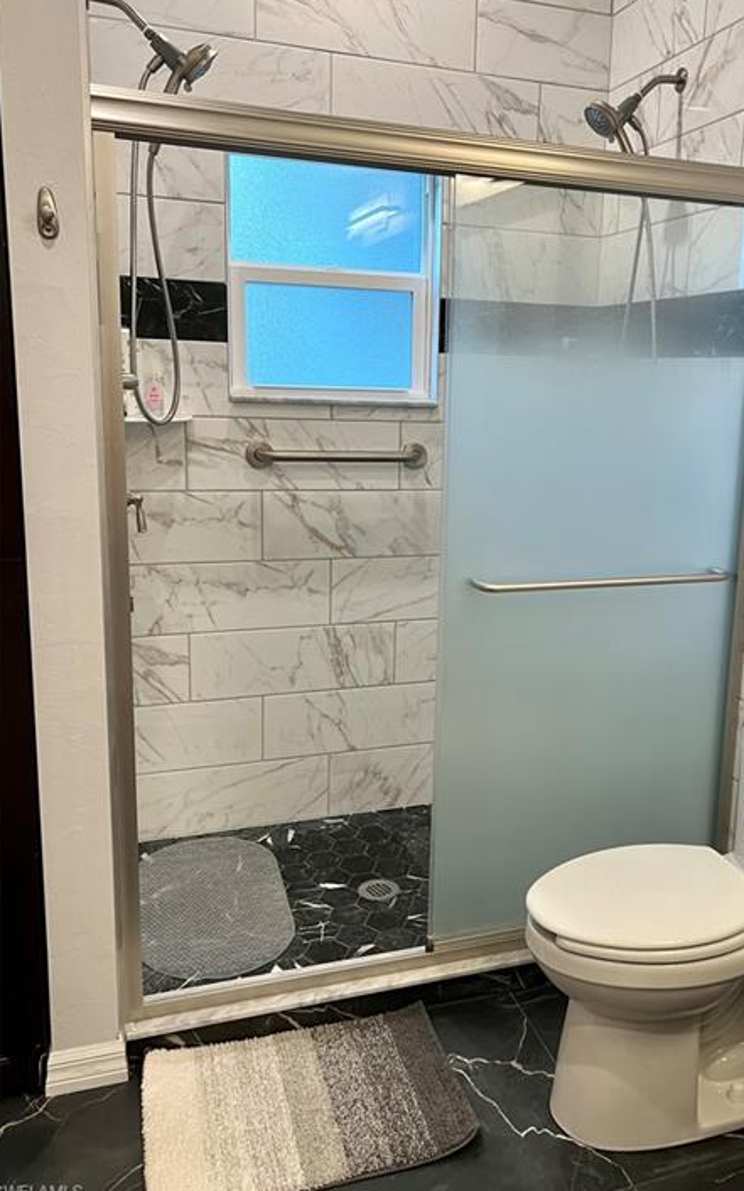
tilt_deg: -9.8
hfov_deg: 41.4
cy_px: 557
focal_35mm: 30
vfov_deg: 62.8
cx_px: 476
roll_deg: -2.0
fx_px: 974
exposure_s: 1/60
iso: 80
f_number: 1.5
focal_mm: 5.7
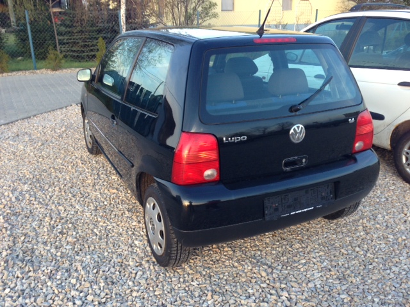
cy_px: 154
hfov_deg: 55.4
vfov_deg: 42.9
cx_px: 205
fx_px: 391
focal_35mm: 33
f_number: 2.4
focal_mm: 4.13
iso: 64
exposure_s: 1/60
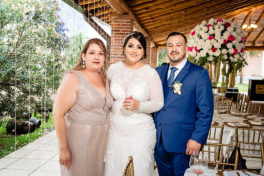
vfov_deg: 33.4
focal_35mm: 40
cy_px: 88
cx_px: 132
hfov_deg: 48.4
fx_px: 293
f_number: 7.1
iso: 2000
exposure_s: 1/125
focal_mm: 40
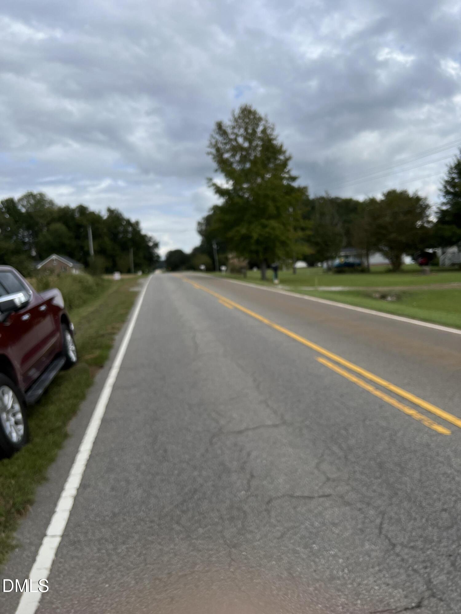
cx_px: 230
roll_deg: +3.5
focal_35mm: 26
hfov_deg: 53.1
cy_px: 307
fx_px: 462
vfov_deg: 67.3
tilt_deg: -4.9
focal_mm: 5.7
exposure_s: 1/9434
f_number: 1.5
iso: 50
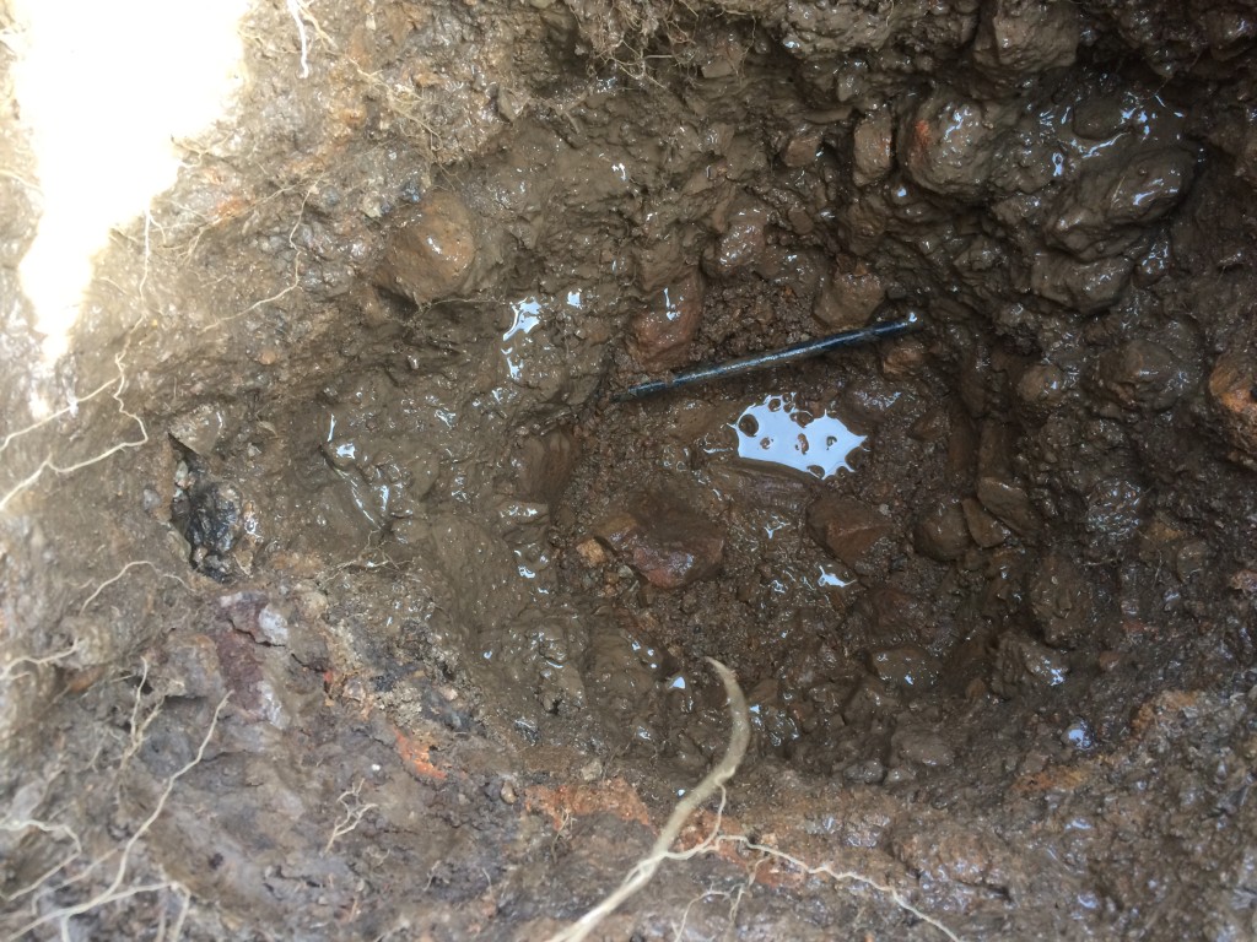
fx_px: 1053
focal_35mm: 29
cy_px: 471
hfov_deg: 61.7
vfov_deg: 48.2
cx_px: 628
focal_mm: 4.15
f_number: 2.2
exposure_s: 1/30
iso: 64
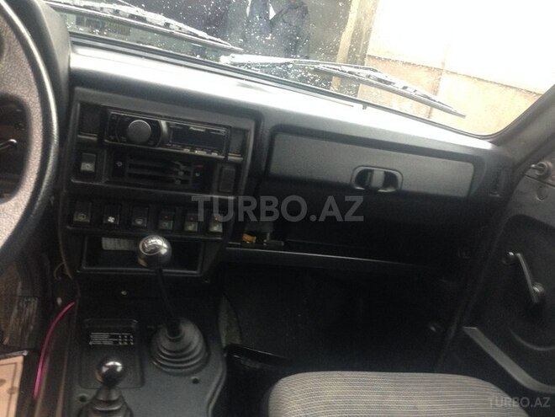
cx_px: 278
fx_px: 529
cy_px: 208
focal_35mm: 33
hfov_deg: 55.4
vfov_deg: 42.9
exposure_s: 1/20
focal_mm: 4.12
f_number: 2.4
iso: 200
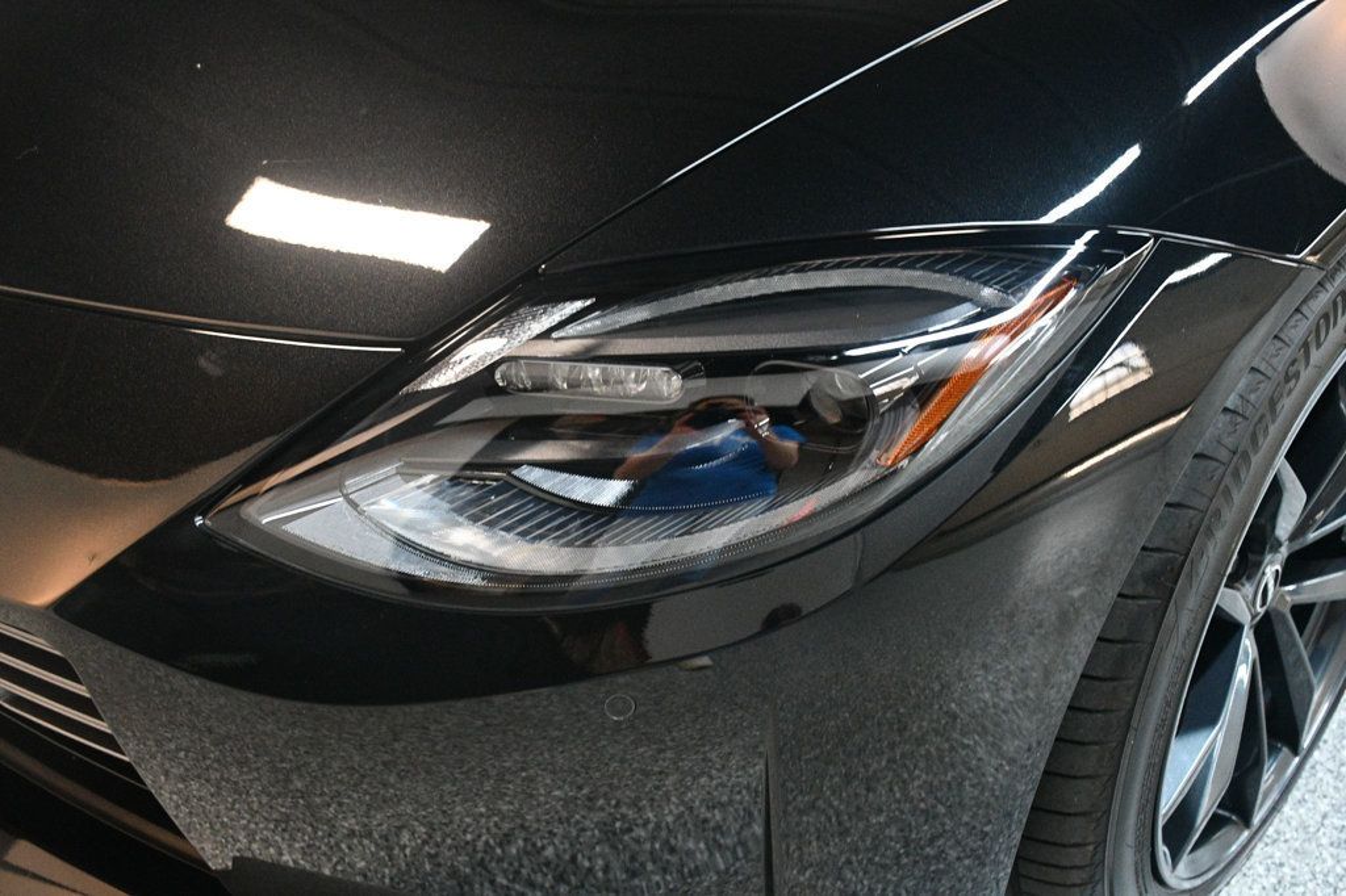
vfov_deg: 33.4
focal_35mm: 40
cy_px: 448
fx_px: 1495
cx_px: 673
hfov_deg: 48.5
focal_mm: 27
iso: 3200
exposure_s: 1/60
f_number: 4
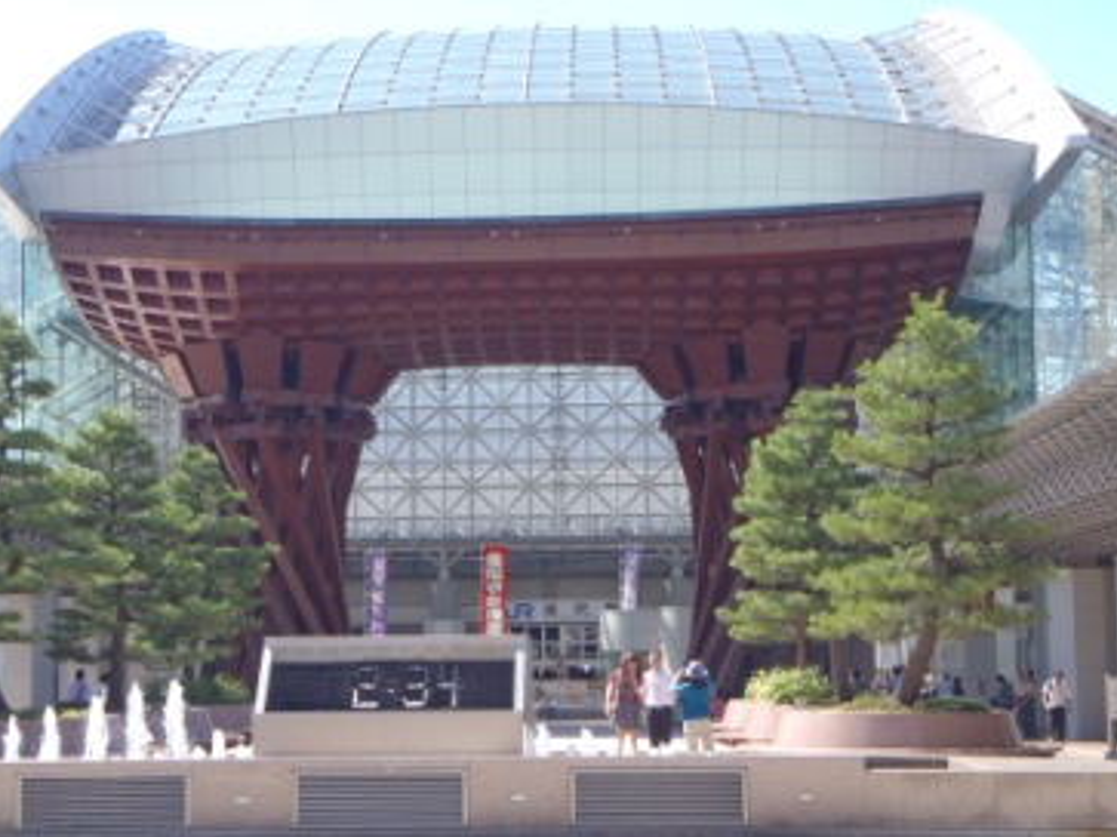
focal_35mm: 74
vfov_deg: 19.9
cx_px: 511
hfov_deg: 26.3
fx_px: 2387
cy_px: 468
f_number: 5.3
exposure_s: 1/125
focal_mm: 10.73
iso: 80
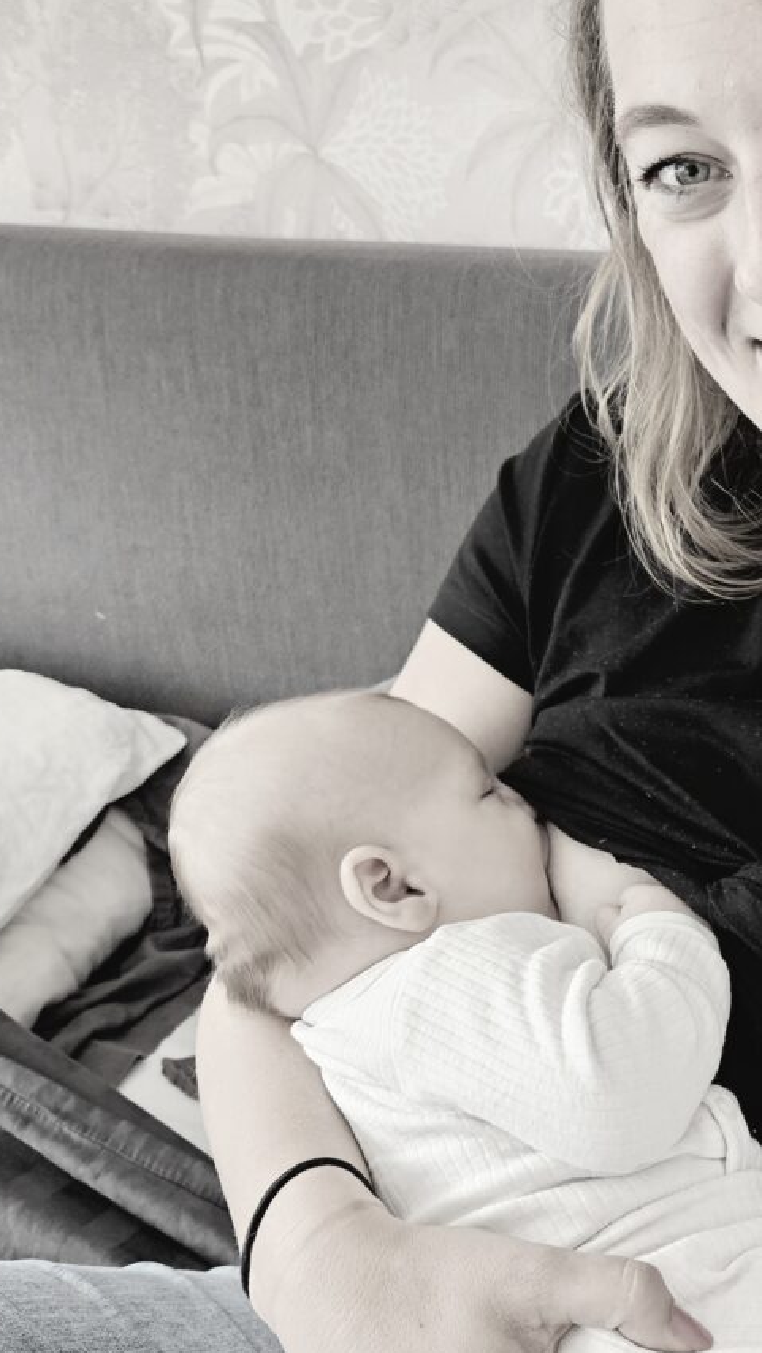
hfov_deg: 25.6
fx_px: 1543
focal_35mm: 43
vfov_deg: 47.2
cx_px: 848
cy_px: 772
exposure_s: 1/192
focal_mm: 5.4
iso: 160
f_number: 1.8
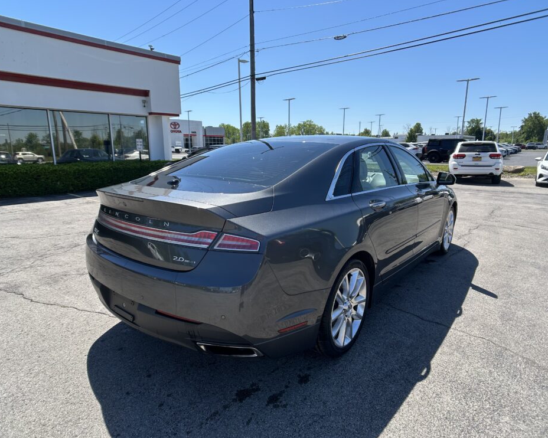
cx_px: 257
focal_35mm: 28
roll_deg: +0.9
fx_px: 454
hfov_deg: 62.2
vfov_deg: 51.5
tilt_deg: -11.3
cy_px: 213
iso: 50
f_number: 1.5
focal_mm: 5.7
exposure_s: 1/2994
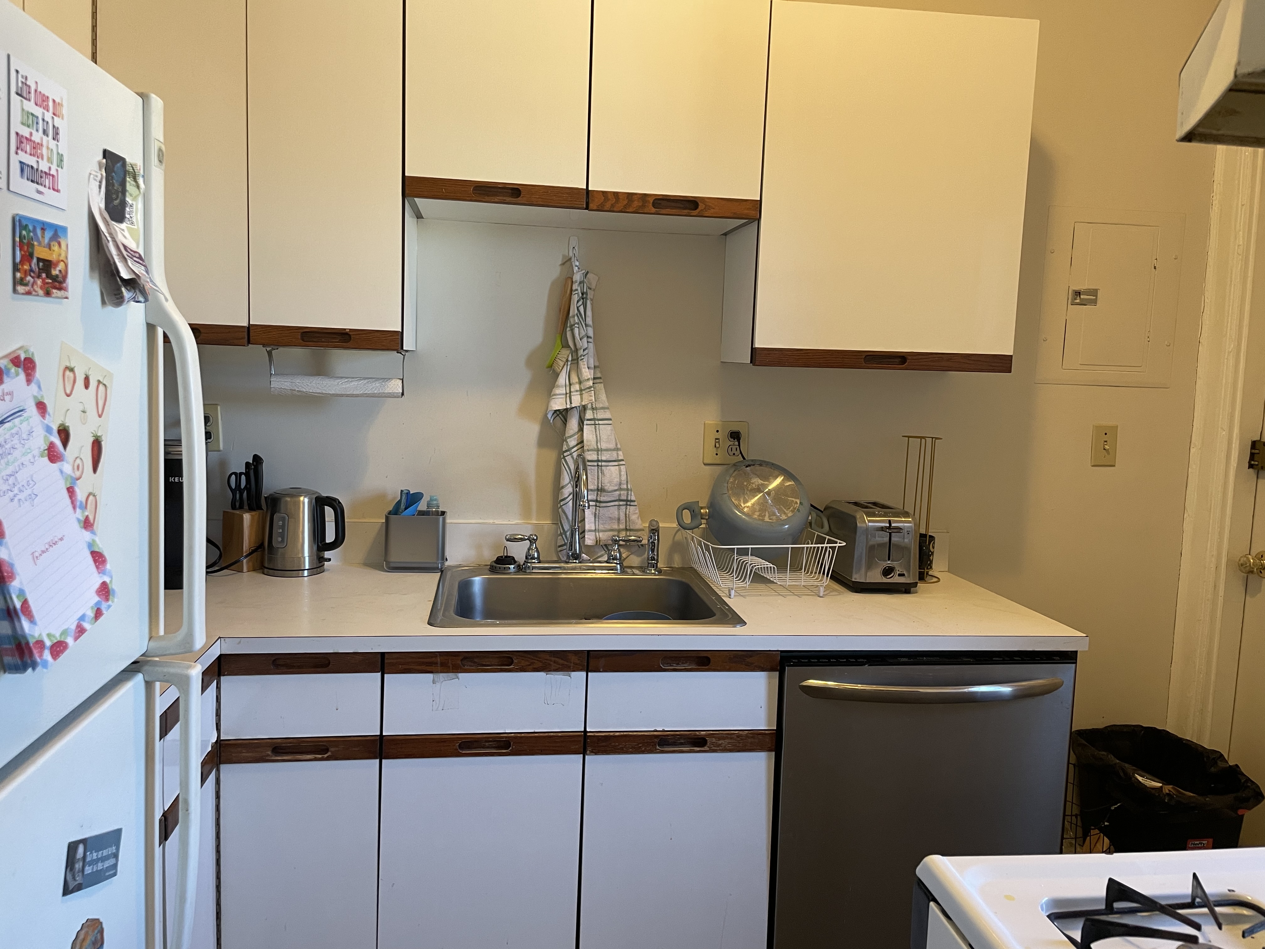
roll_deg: -1.9
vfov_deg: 53.1
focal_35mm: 26
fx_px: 950
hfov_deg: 67.3
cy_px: 474
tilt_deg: -5.9
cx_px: 632
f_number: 1.6
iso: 100
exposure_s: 1/60
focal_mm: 4.2
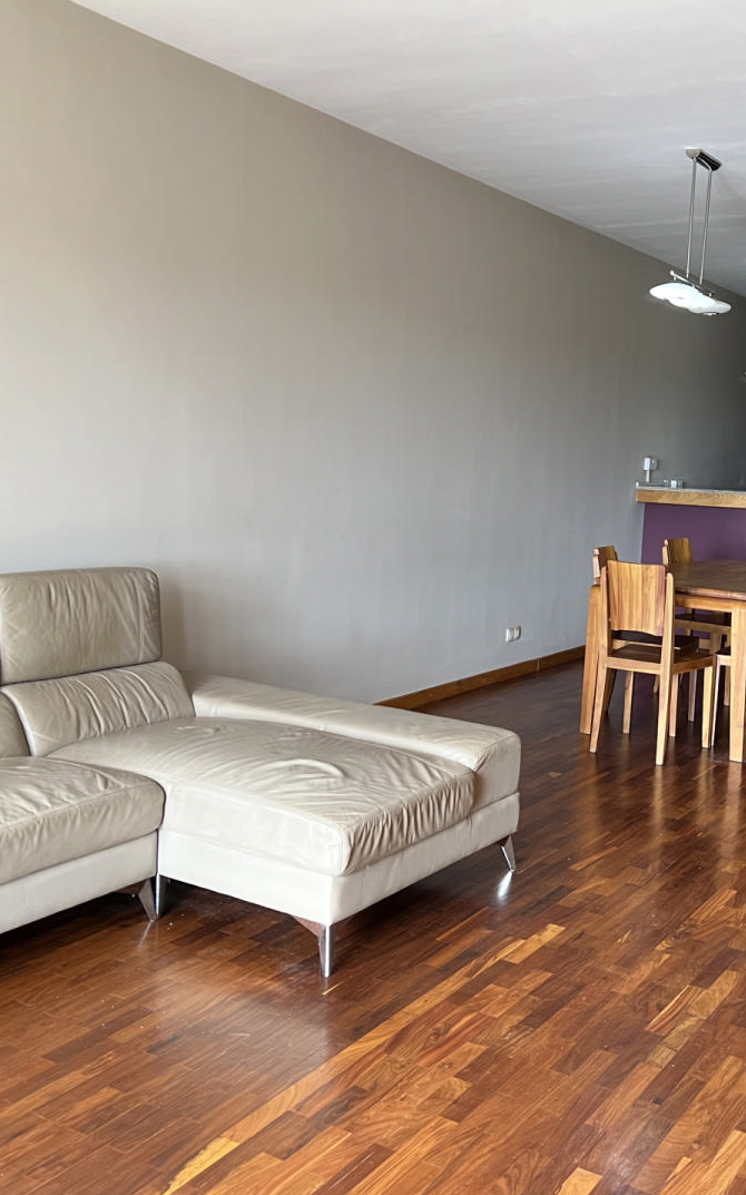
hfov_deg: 34.2
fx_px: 1204
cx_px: 471
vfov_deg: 52.8
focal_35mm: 37
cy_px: 597
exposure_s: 1/50
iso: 250
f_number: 1.5
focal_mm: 5.7
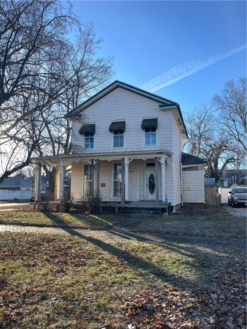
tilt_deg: +6.9
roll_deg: +1.2
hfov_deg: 53.1
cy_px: 164
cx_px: 124
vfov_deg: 67.3
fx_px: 247
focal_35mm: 26
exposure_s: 1/375
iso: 50
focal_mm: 5.1
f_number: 1.6
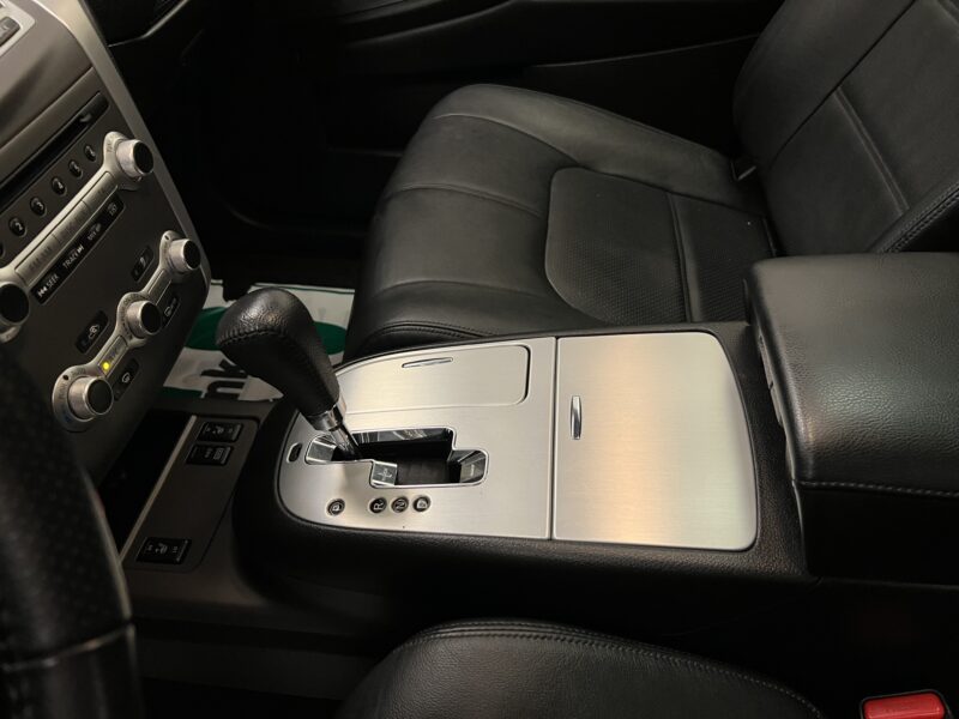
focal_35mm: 26
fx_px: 720
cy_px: 360
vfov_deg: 53.1
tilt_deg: -43.4
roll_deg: -1.2
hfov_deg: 67.3
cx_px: 480
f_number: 1.5
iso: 125
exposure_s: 1/50
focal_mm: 5.7
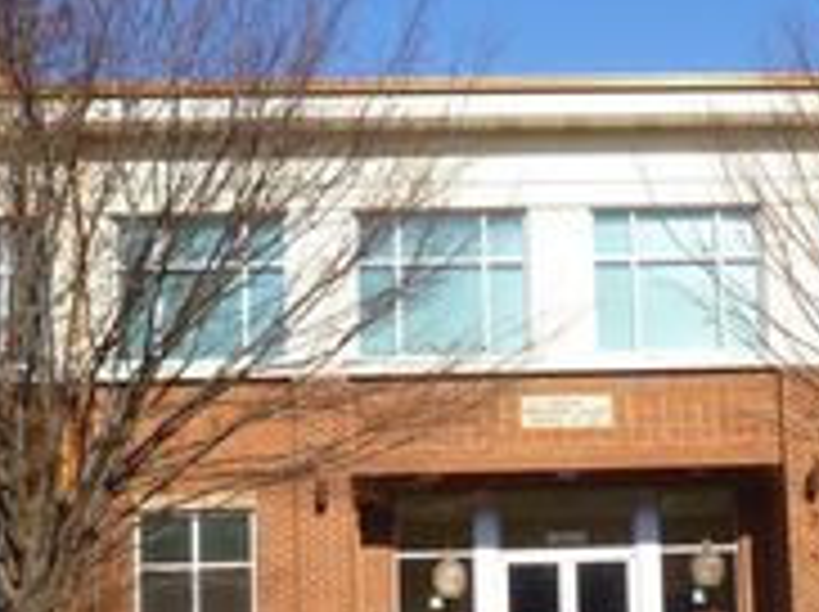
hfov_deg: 25.0
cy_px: 542
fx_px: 1819
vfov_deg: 18.8
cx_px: 639
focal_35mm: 77
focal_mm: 5
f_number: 3.3
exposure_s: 1/640
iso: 80
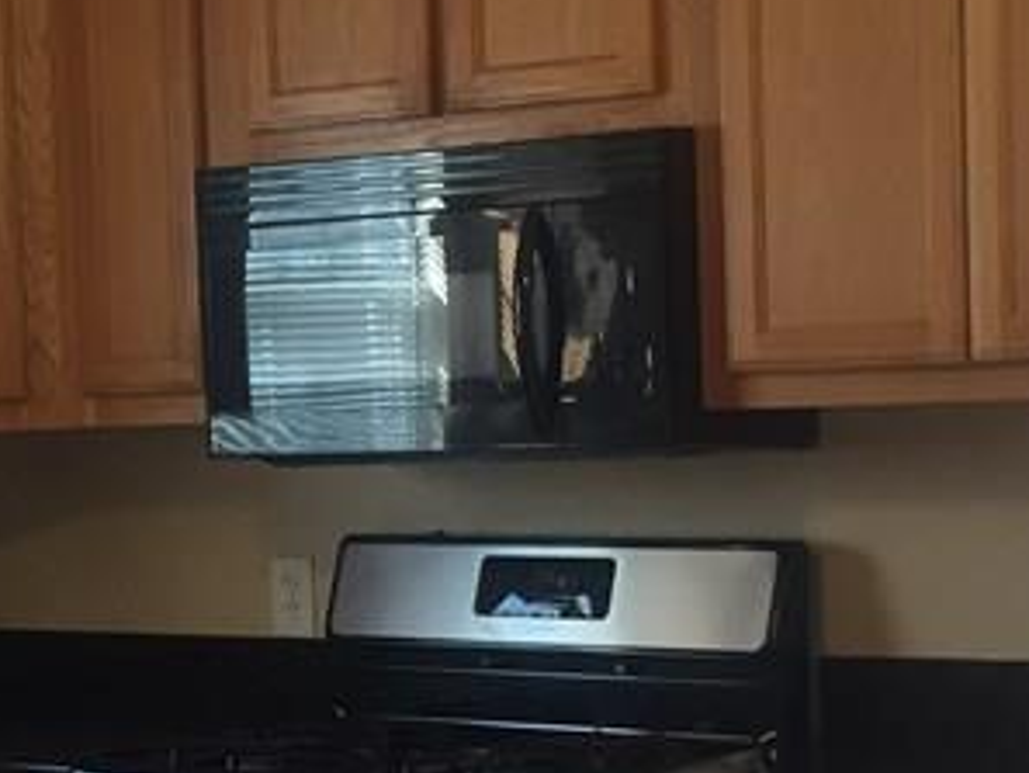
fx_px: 2974
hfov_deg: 19.6
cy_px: 610
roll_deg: +0.9
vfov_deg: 14.7
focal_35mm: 100
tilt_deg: -4.5
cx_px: 416
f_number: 2.2
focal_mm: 4.15
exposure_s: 1/30
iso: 32
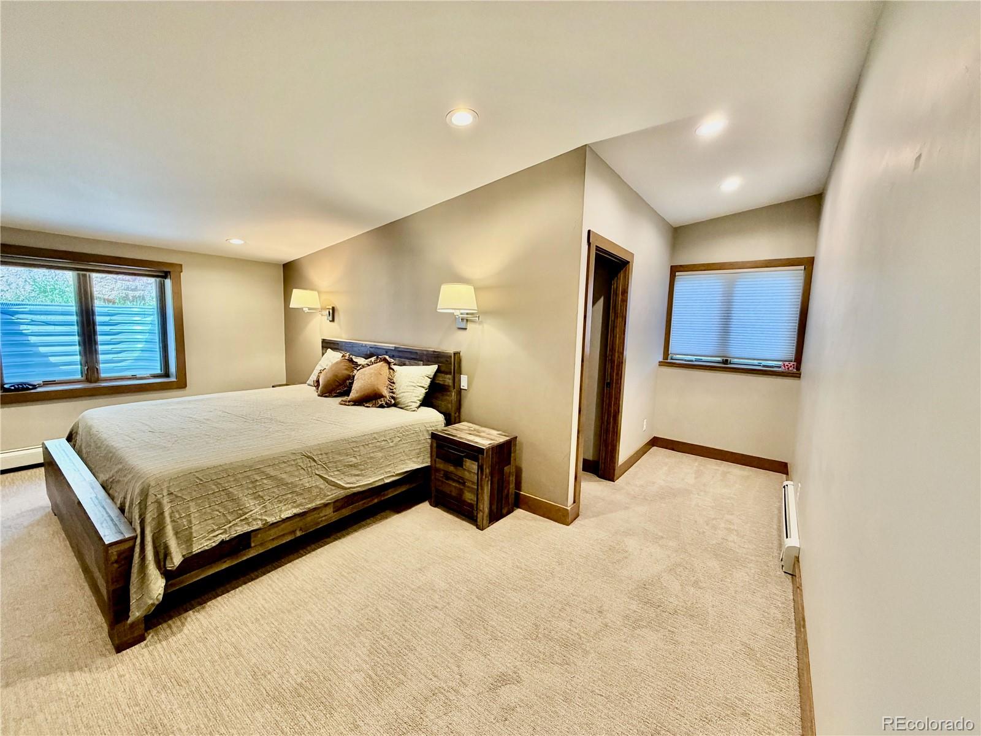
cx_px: 490
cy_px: 368
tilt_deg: -6.8
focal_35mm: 14
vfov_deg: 85.7
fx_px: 397
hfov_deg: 102.1
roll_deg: -1.6
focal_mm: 2.22
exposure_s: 1/60
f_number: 2.2
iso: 250
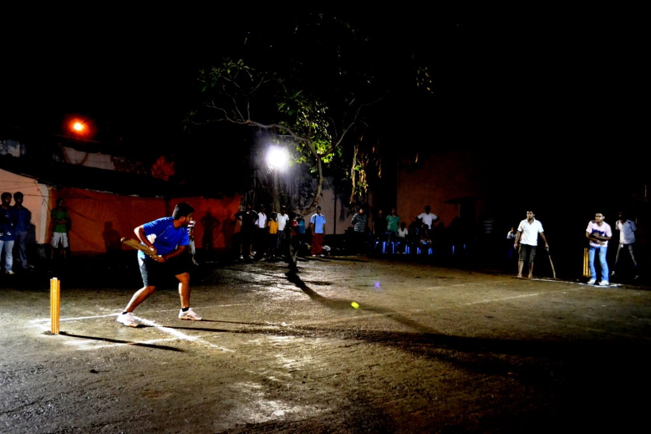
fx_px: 597
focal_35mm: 33
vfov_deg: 40.0
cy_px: 217
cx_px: 326
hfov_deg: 57.2
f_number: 4
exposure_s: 1/125
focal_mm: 22
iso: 3200
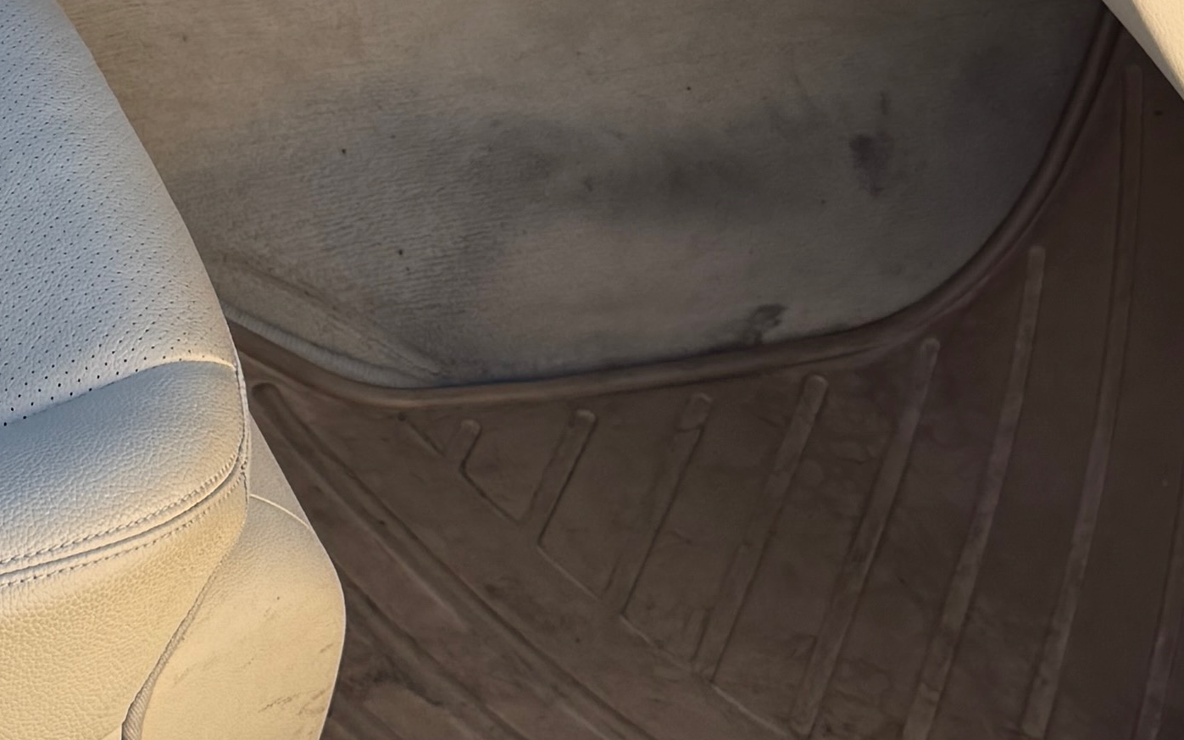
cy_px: -531
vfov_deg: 11.8
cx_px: -136
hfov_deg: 19.2
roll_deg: -4.8
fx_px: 3356
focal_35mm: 104
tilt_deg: -24.2
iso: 80
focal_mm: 6.76
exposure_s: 1/739
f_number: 1.78
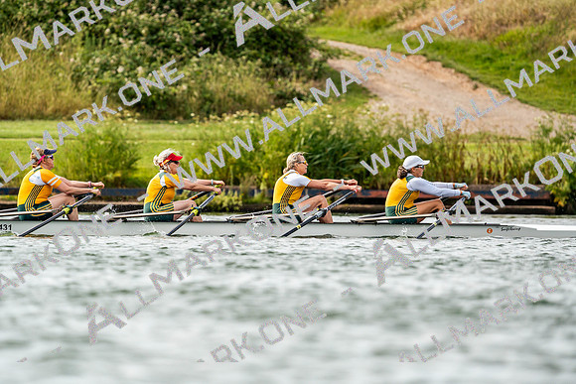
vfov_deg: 3.0
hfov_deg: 4.5
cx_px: 288
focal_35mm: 456
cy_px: 192
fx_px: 7297
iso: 400
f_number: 6.3
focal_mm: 456
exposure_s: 1/2000
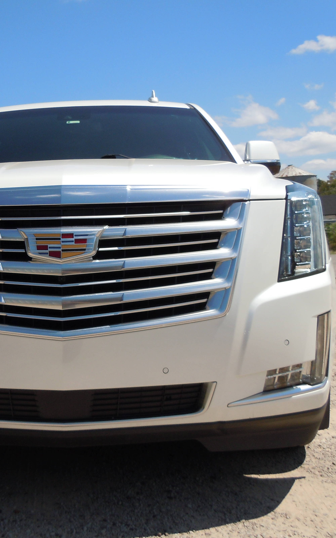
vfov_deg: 46.2
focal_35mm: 43
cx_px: 64
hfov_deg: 29.2
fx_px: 630
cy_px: 269
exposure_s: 1/400
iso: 100
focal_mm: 5.4
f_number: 7
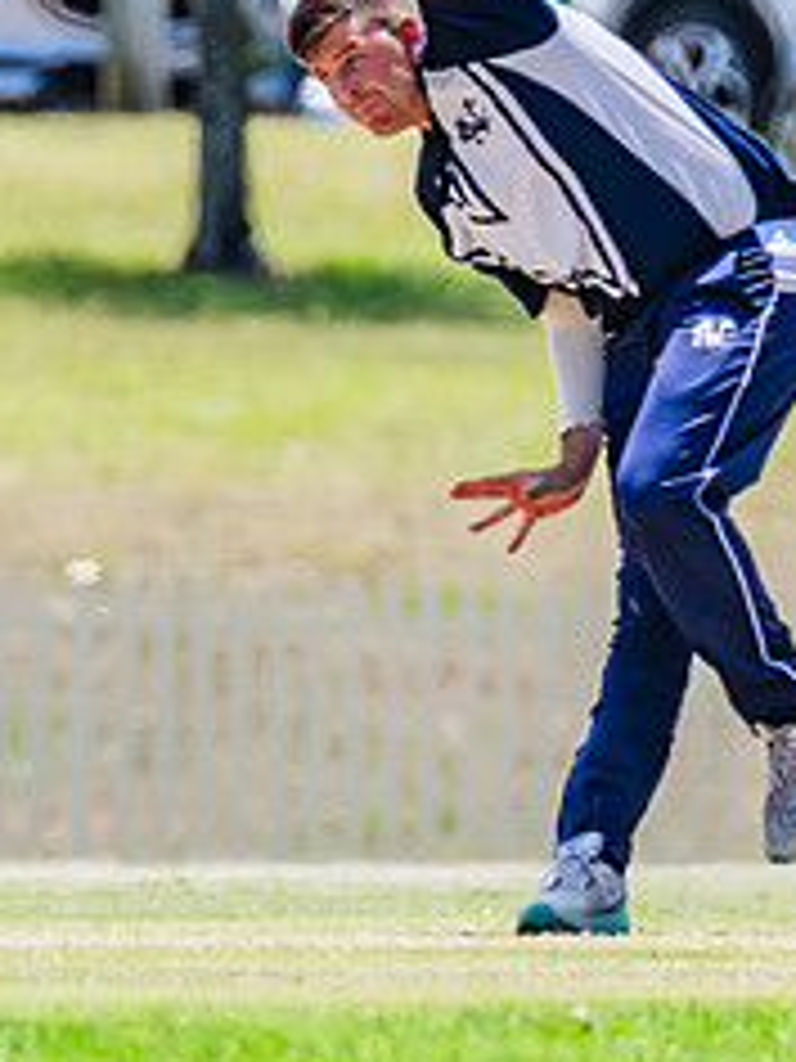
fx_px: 49670
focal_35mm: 1620
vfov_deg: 1.2
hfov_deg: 0.9
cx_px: 477
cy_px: 378
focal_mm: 600
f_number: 8
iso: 800
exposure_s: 1/2000
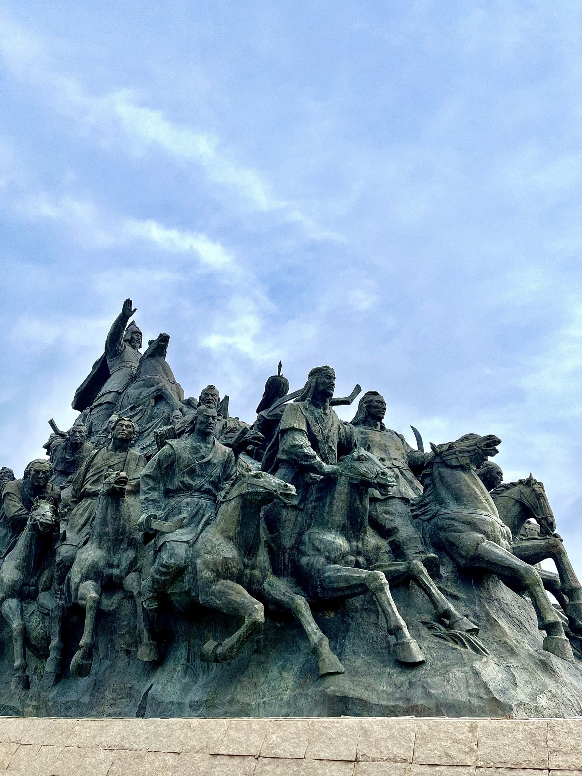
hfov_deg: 53.1
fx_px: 583
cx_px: 291
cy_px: 388
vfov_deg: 67.3
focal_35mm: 26
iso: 50
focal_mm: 5.1
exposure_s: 1/4484
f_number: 1.6
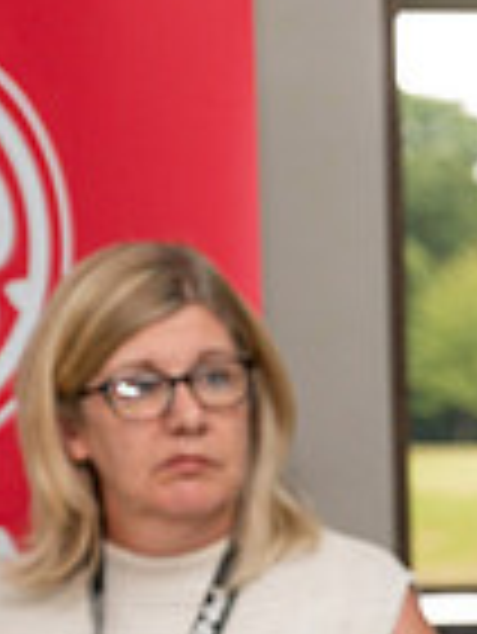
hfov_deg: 5.9
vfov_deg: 8.2
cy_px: 699
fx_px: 4403
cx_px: 1213
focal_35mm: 240
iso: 320
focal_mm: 55
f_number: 5
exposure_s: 1/60
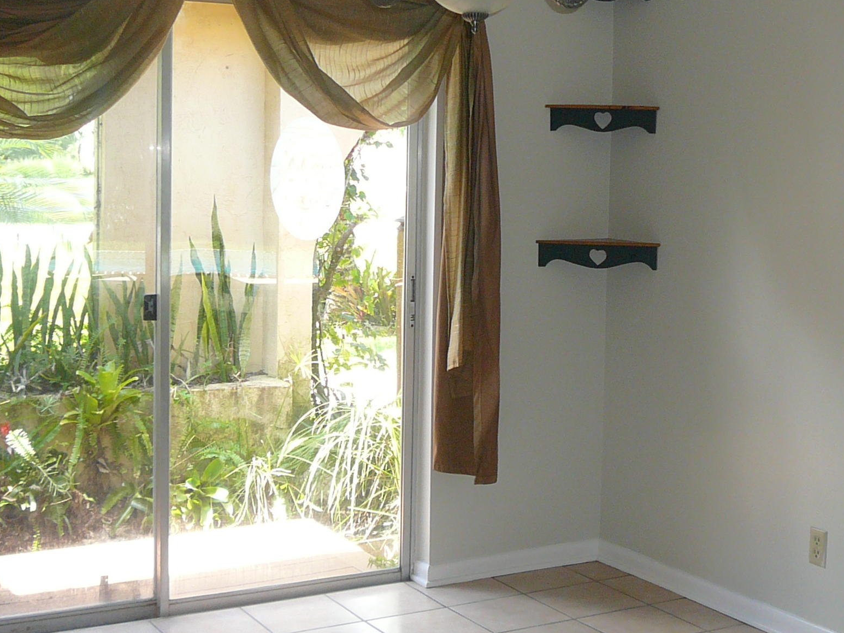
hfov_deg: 33.1
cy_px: 274
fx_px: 1414
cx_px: 510
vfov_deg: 25.2
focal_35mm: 58
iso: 100
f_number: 2.8
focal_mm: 5.2
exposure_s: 1/60
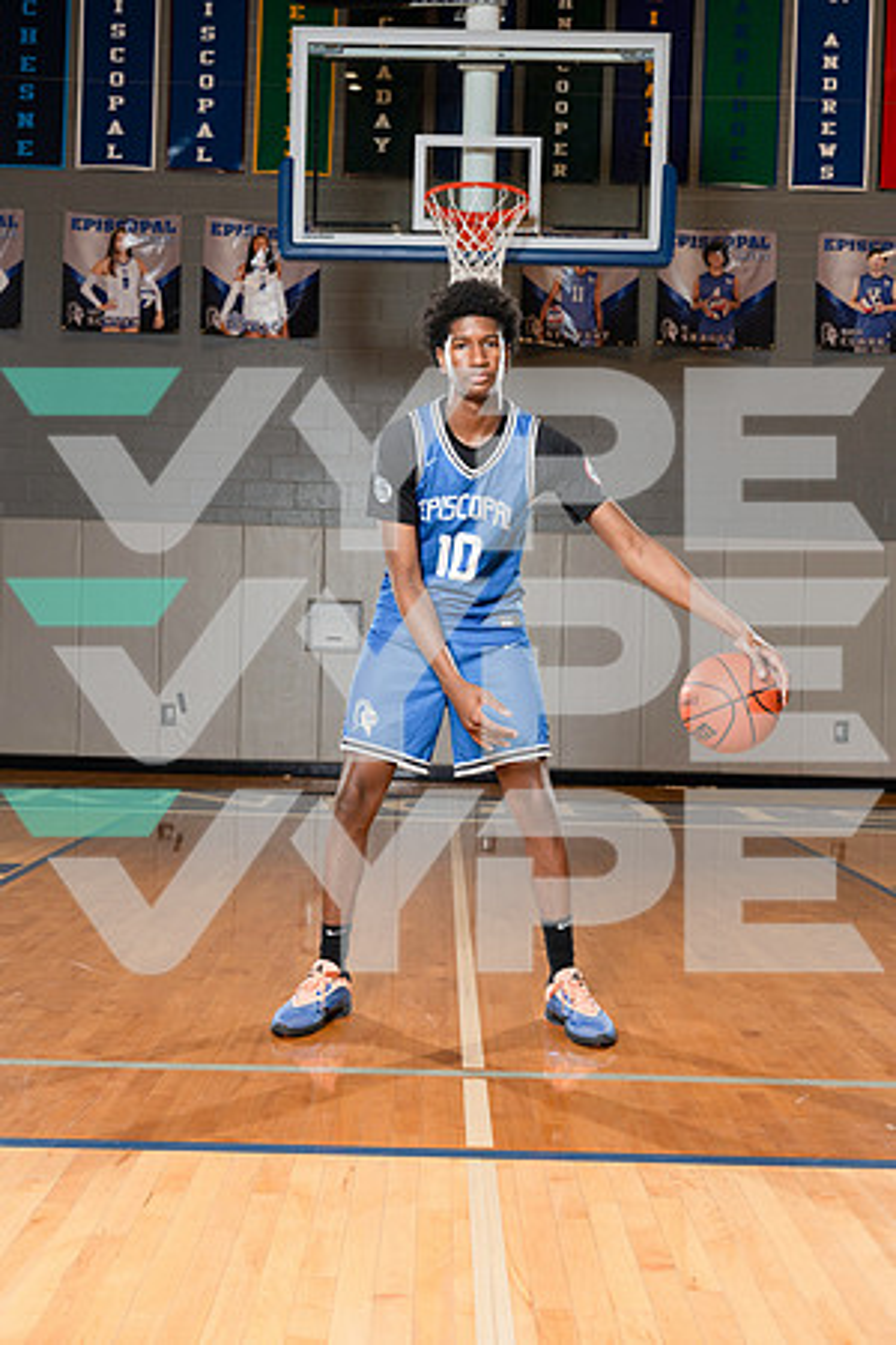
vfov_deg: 48.5
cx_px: 448
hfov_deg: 33.4
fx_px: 1493
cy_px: 672
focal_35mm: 40
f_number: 5.6
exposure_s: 1/250
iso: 400
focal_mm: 40
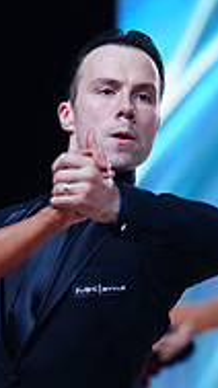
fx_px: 3574
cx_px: -9
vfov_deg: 6.2
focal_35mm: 347
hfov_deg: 3.5
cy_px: 558
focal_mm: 108
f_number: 2.8
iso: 500
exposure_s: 1/500
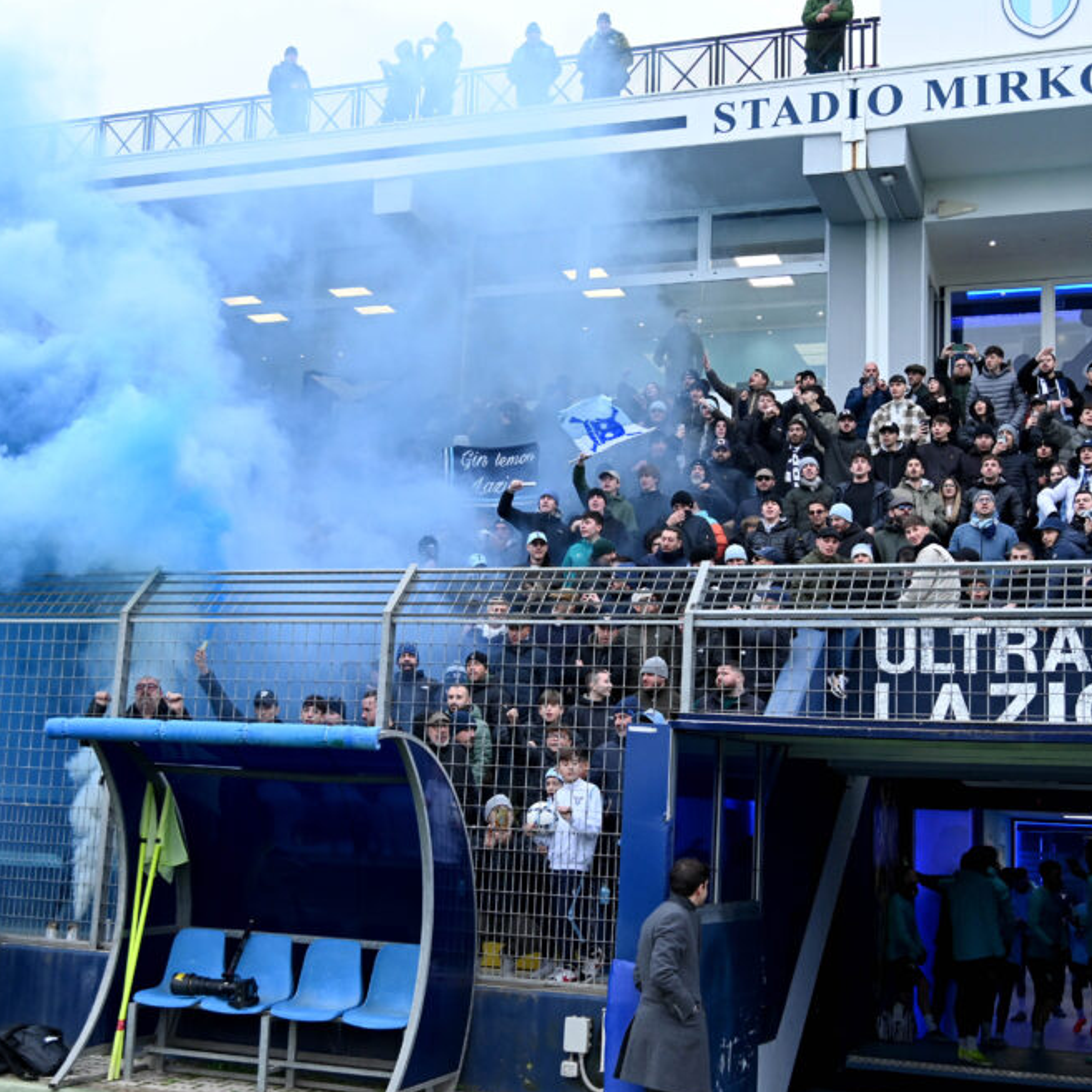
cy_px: 534
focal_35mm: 45
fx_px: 1606
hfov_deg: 37.5
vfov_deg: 37.6
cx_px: 500
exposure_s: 1/1000
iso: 2000
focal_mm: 34
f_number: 4
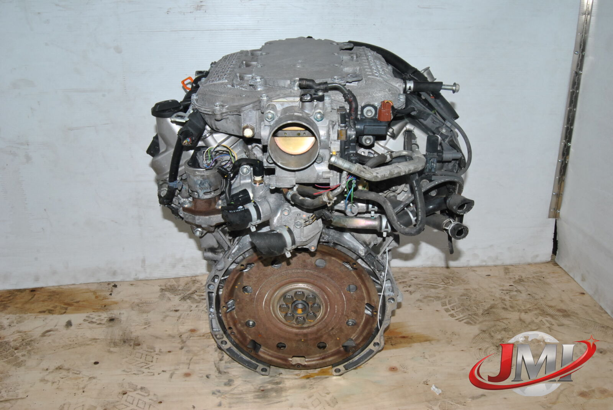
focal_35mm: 33
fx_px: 563
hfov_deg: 57.2
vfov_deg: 40.1
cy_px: 205
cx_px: 306
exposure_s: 1/160
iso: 800
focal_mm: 22
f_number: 18
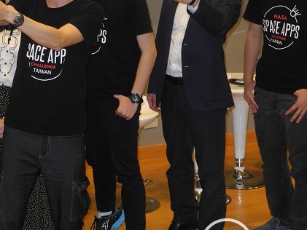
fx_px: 843
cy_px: 61
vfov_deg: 15.5
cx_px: 121
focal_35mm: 95
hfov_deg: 20.6
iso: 320
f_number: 3.5
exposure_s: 1/30
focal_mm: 10.7
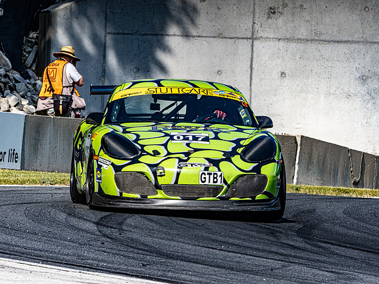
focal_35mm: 601
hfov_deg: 3.3
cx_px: 190
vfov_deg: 2.5
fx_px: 6580
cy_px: 142
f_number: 16
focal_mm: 300
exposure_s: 1/400
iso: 400
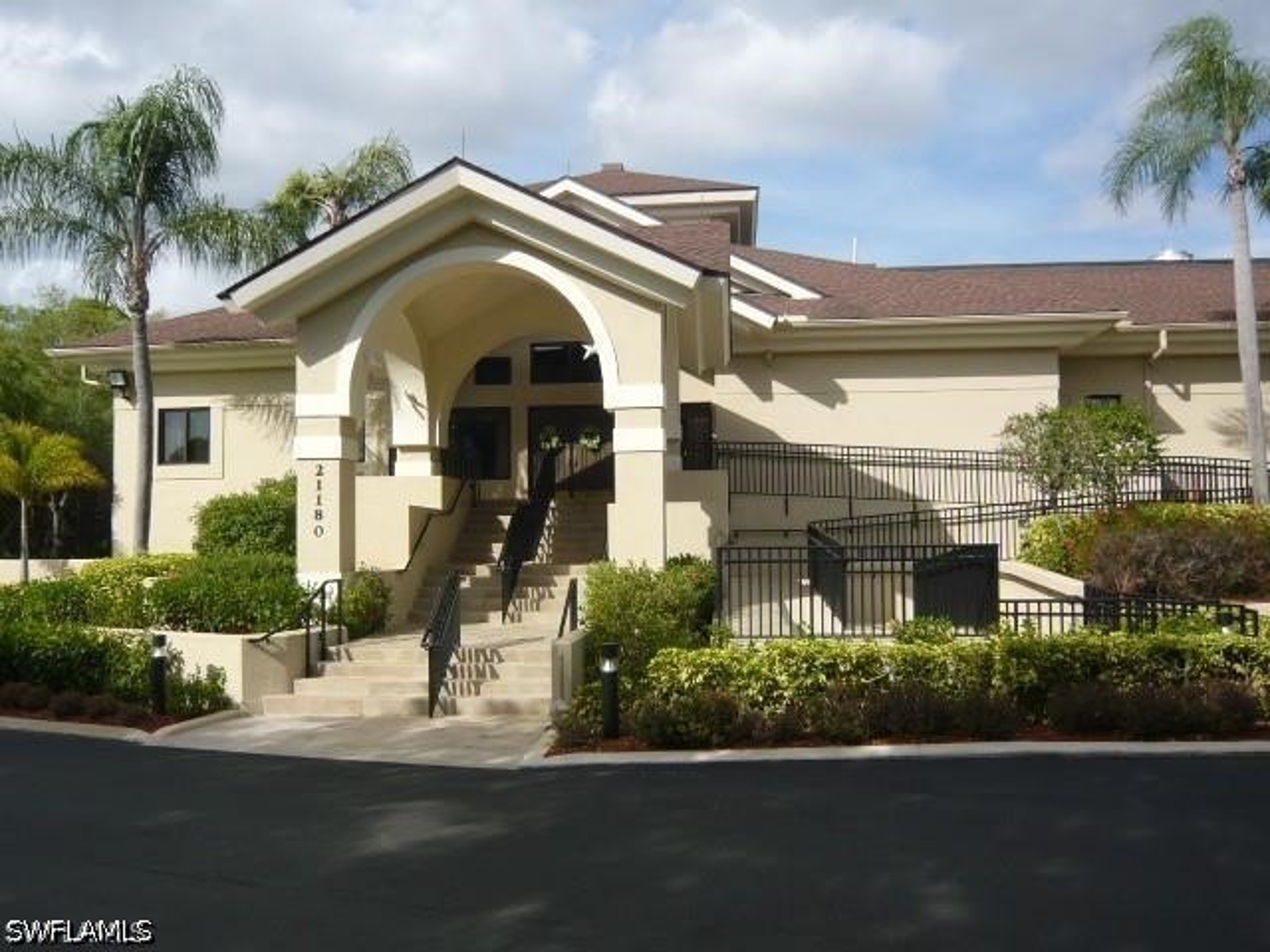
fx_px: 1027
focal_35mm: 28
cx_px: 635
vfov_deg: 49.7
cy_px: 476
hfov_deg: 63.4
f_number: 8
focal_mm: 4.6
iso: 100
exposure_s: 1/200
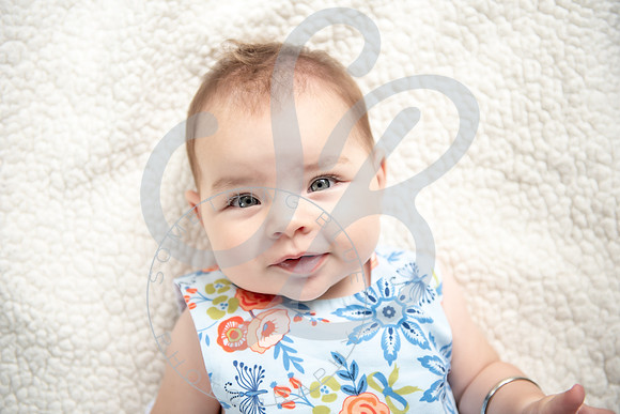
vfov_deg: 24.6
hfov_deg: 36.2
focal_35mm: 55
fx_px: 947
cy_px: 207
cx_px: 310
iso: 200
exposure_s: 1/400
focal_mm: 55
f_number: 2.8
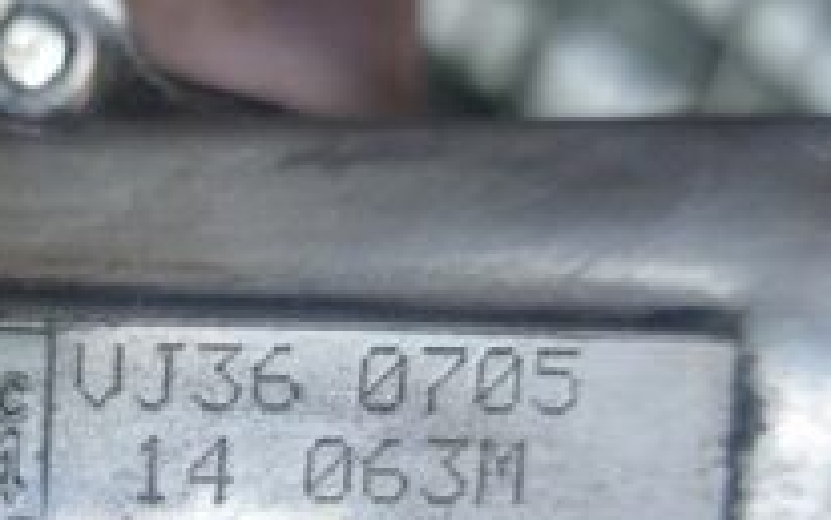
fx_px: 1745
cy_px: 504
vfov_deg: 16.6
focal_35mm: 77
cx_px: 89
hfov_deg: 26.0
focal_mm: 5.23
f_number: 1.8
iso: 160
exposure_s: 1/50
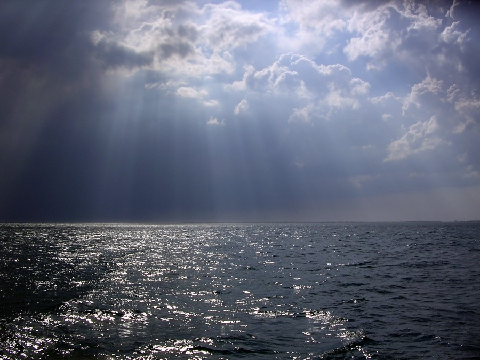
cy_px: 180
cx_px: 240
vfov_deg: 37.7
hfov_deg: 49.0
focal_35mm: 38
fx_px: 527
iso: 100
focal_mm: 5.8
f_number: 5.6
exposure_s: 1/984
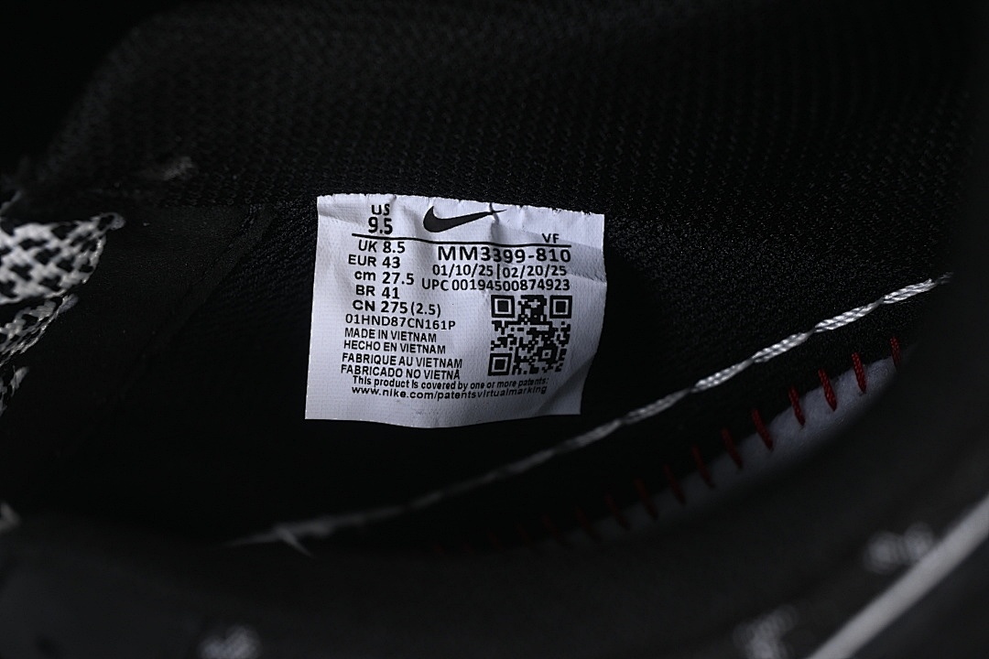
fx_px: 2060
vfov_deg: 18.2
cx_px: 494
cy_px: 330
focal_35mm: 75
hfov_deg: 27.0
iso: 160
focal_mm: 50
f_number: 6.3
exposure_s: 1/60
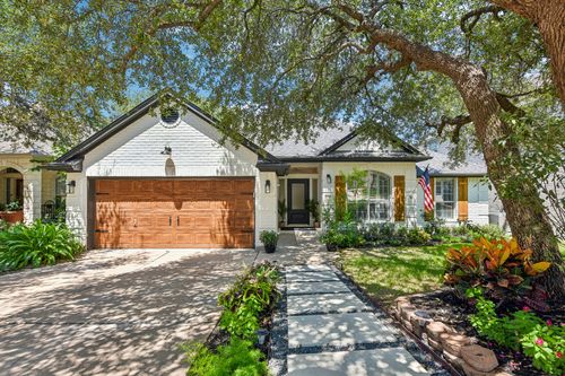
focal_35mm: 16
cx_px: 282
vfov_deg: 73.7
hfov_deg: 96.8
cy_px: 188
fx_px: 251
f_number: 8
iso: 100
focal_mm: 16
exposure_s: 1/160
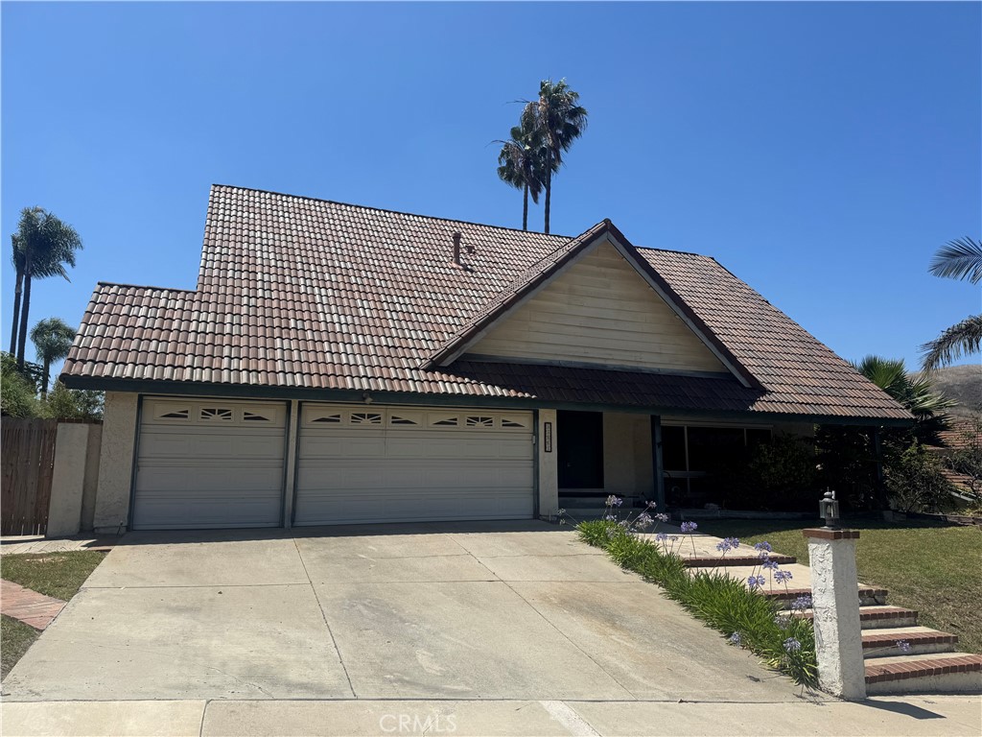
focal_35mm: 24
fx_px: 681
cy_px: 368
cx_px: 491
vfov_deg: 56.8
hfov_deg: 71.6
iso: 80
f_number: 1.78
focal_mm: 6.76
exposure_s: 1/6410
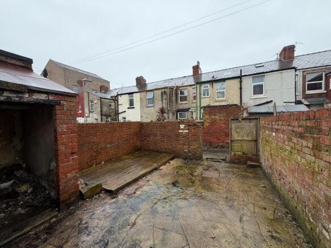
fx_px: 134
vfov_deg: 85.7
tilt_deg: -2.1
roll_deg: +1.9
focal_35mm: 14
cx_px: 166
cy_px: 124
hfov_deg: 102.1
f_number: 2.2
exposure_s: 1/121
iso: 50
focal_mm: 2.22
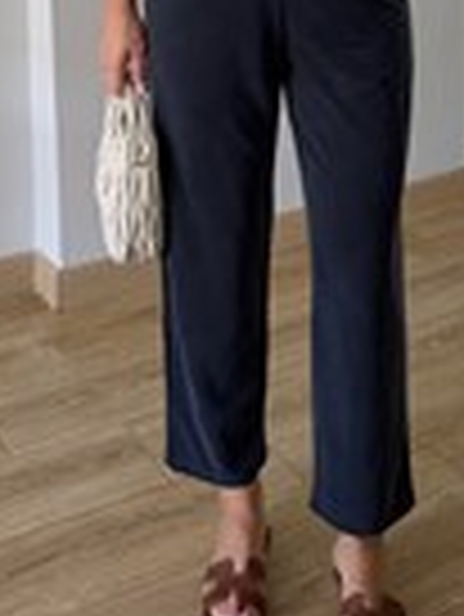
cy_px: -153
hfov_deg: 21.0
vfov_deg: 24.7
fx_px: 1249
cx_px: 293
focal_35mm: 70
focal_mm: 6.76
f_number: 1.78
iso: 200
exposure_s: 1/71
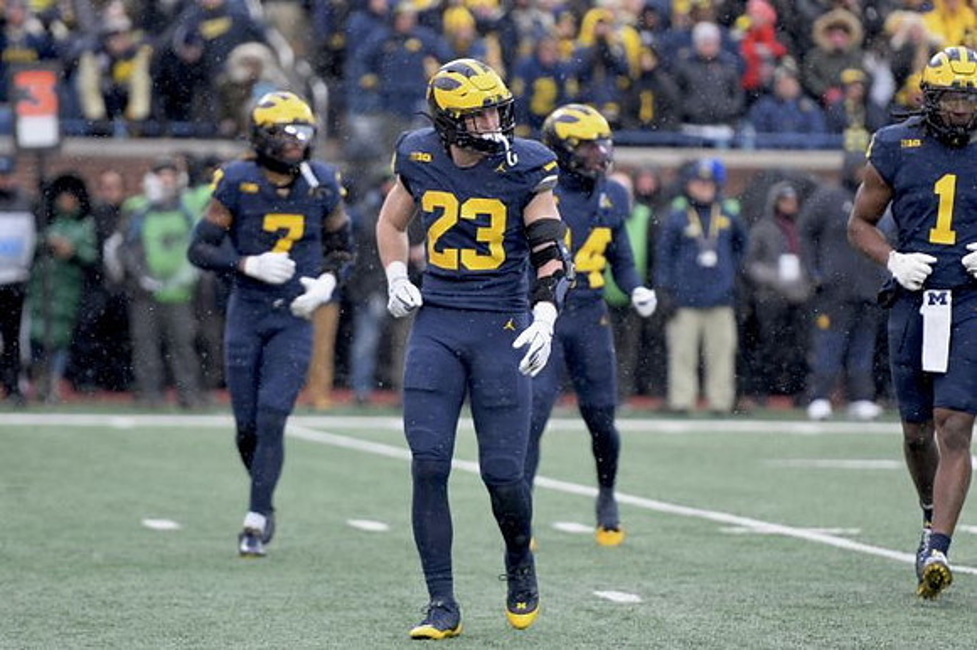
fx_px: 8137
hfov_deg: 6.9
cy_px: 325
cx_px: 488
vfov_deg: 4.6
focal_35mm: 300
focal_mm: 200
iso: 800
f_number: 2.8
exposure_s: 1/1000
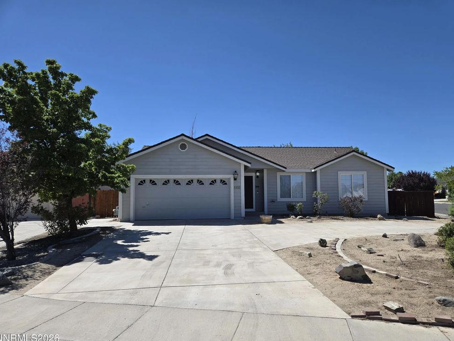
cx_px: 231
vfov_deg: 56.8
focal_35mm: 24
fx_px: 315
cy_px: 177
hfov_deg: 71.6
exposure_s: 1/2921
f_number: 1.8
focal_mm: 5.4
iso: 25
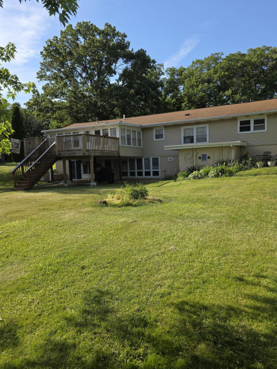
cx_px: 150
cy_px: 183
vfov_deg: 67.3
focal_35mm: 26
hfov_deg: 53.0
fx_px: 278
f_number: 1.7
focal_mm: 6.3
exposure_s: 1/539
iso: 12
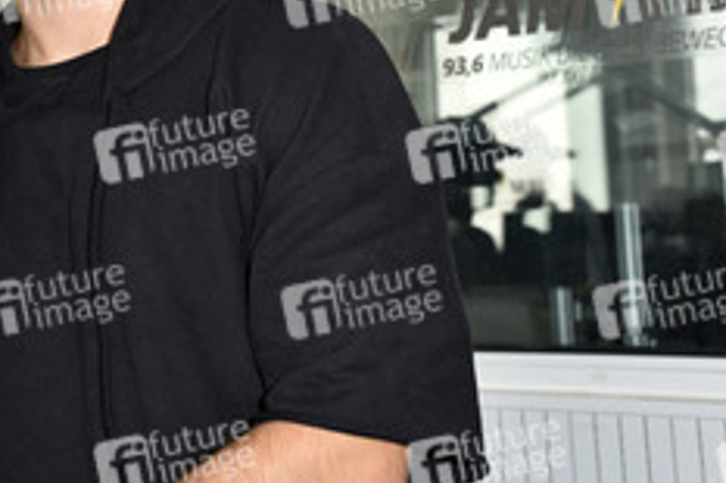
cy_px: 69
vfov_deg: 14.6
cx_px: 92
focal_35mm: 93
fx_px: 1874
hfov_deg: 21.5
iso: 400
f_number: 5.6
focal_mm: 48
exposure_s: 1/125
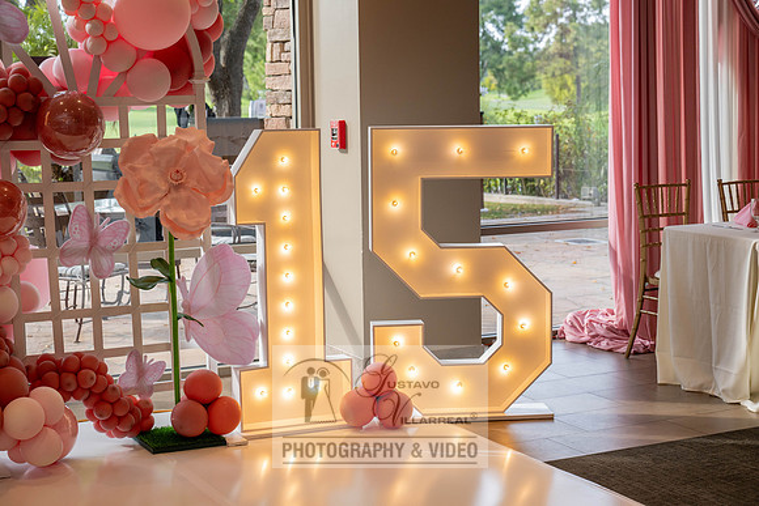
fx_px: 1328
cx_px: 380
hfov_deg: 31.9
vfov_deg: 21.6
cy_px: 253
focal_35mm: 63
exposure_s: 1/200
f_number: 5
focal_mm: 63
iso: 640
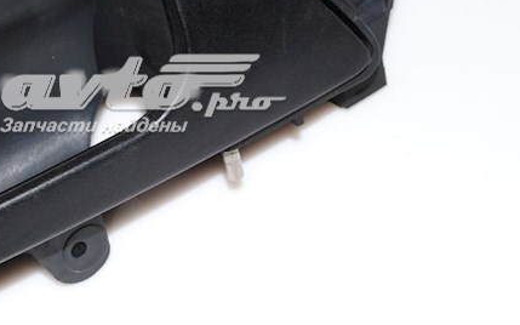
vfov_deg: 12.4
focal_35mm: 105
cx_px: 139
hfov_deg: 19.7
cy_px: 91
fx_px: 1488
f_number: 11
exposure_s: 1/200
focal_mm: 46
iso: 400
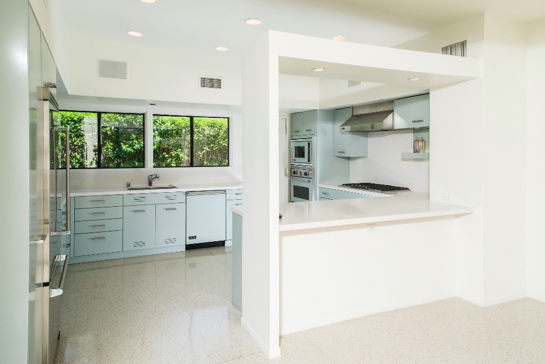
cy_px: 182
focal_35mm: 24
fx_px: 363
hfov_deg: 73.7
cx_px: 272
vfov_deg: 53.1
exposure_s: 1/80
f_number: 22
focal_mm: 24
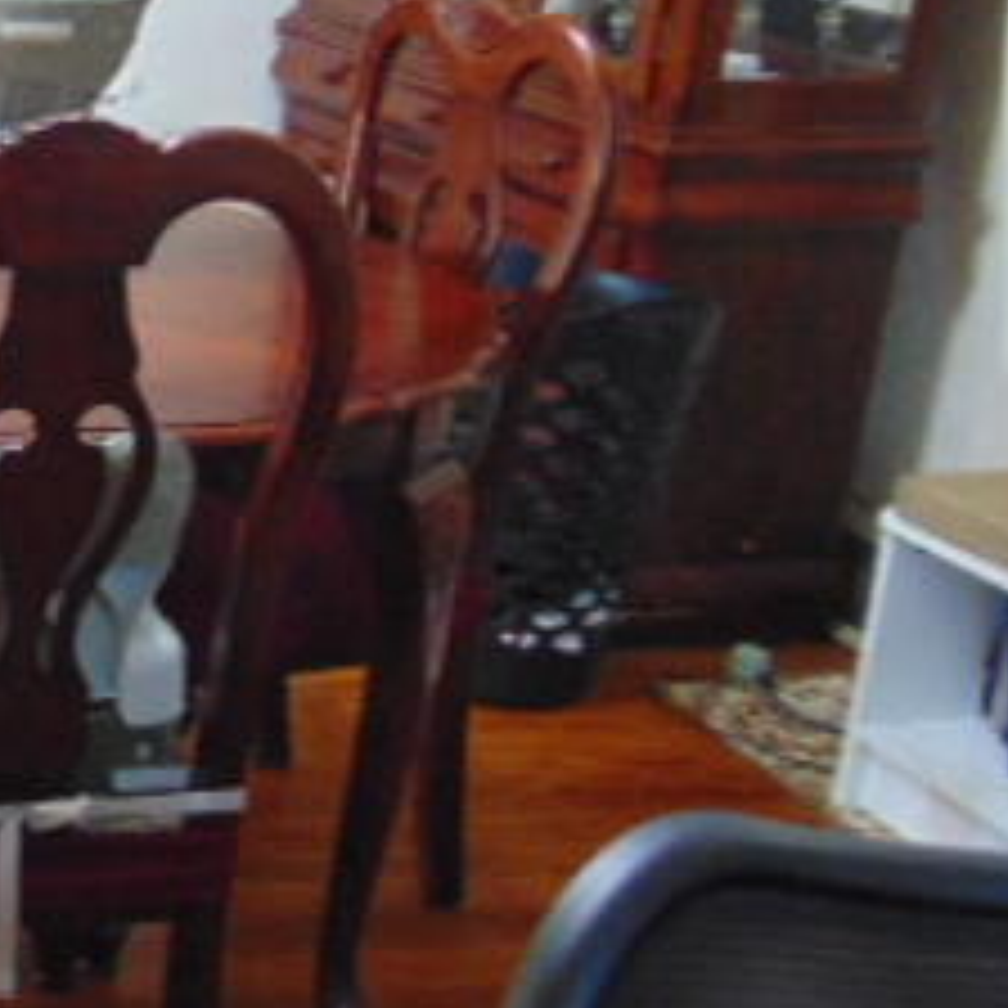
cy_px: 446
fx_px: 2076
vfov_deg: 27.3
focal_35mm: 63
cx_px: -410
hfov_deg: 23.2
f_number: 3
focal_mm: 4.5
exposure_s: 1/13
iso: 400
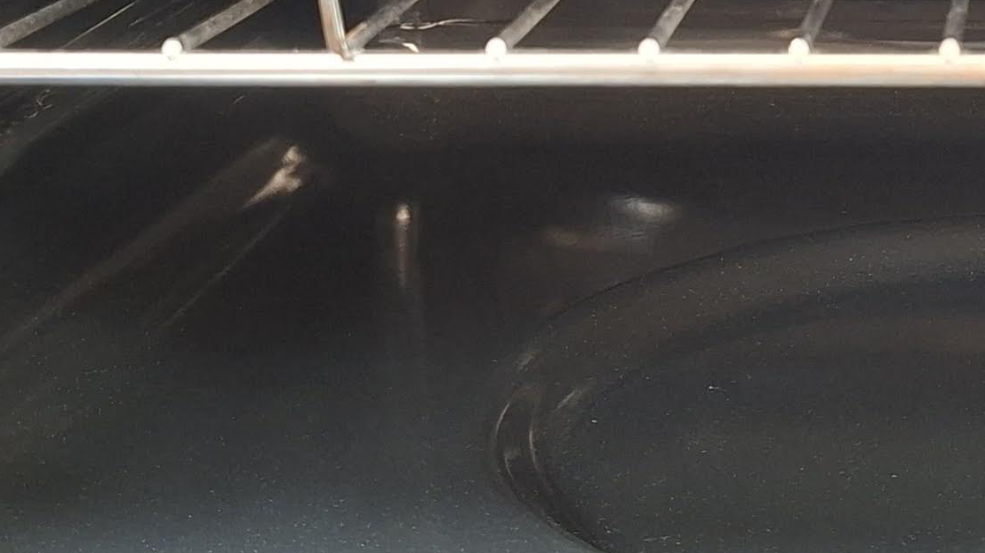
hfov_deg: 22.8
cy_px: -302
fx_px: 2350
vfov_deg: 12.7
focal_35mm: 90
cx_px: 979
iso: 400
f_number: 1.8
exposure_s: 1/25
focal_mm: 5.54
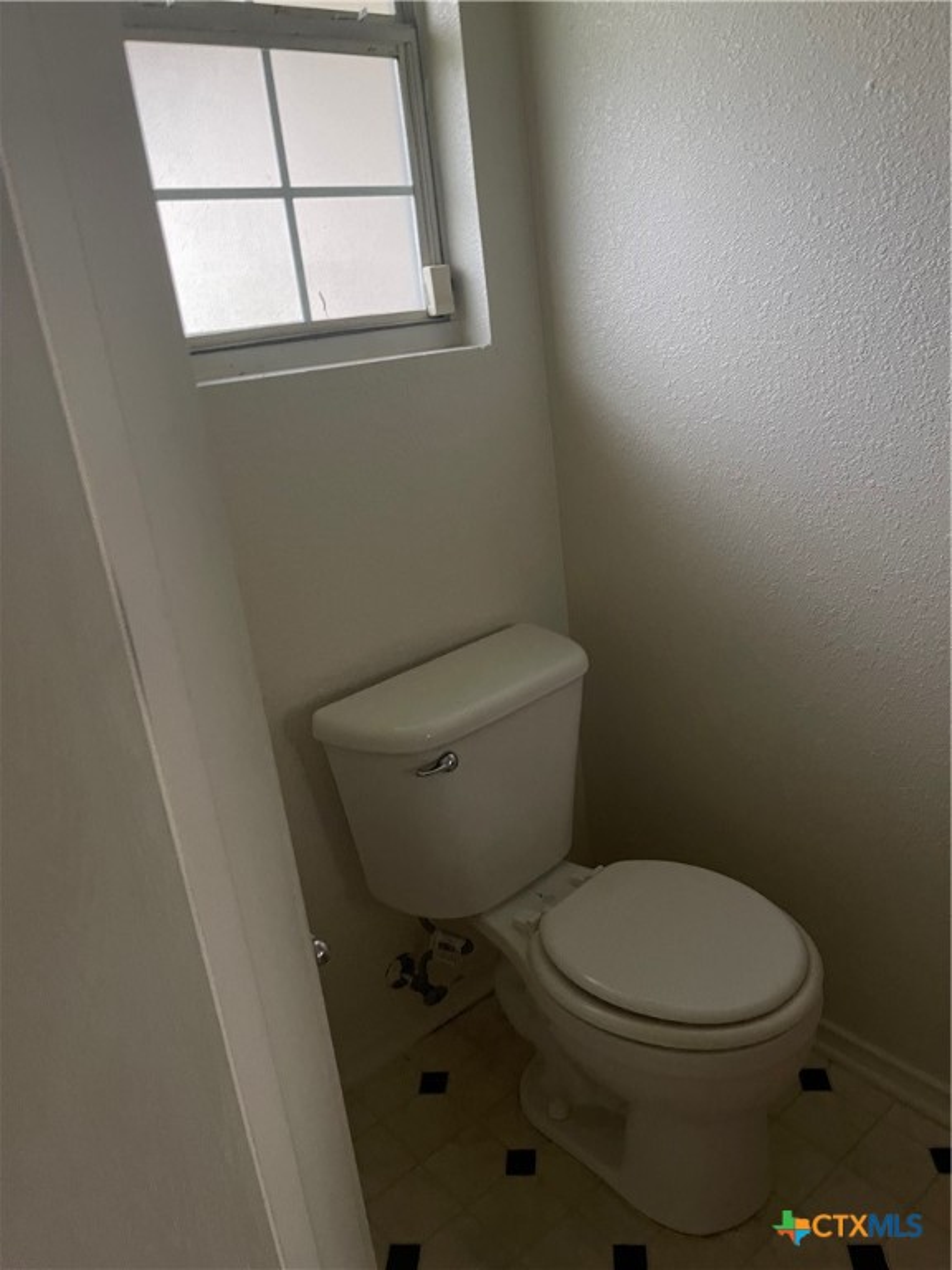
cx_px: 476
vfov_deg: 67.3
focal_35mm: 26
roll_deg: +6.7
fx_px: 953
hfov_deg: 53.1
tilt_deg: -18.5
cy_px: 635
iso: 640
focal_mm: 5.1
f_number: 1.6
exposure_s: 1/35
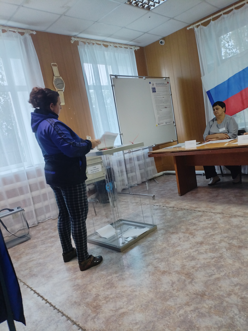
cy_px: 166
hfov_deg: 53.1
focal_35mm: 26
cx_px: 124
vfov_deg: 67.3
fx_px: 248
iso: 569
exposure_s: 1/20
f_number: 1.8
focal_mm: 4.25
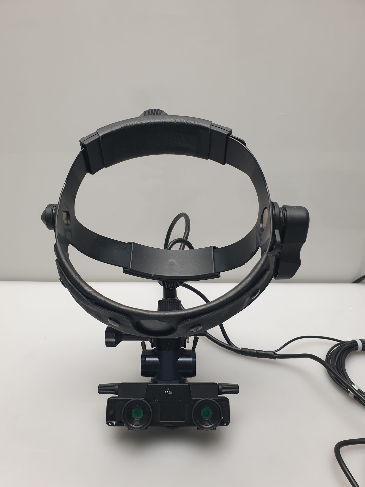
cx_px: 182
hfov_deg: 53.1
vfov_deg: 67.3
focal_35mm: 26
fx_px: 366
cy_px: 244
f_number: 2.4
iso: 80
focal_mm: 4.3
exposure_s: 1/100
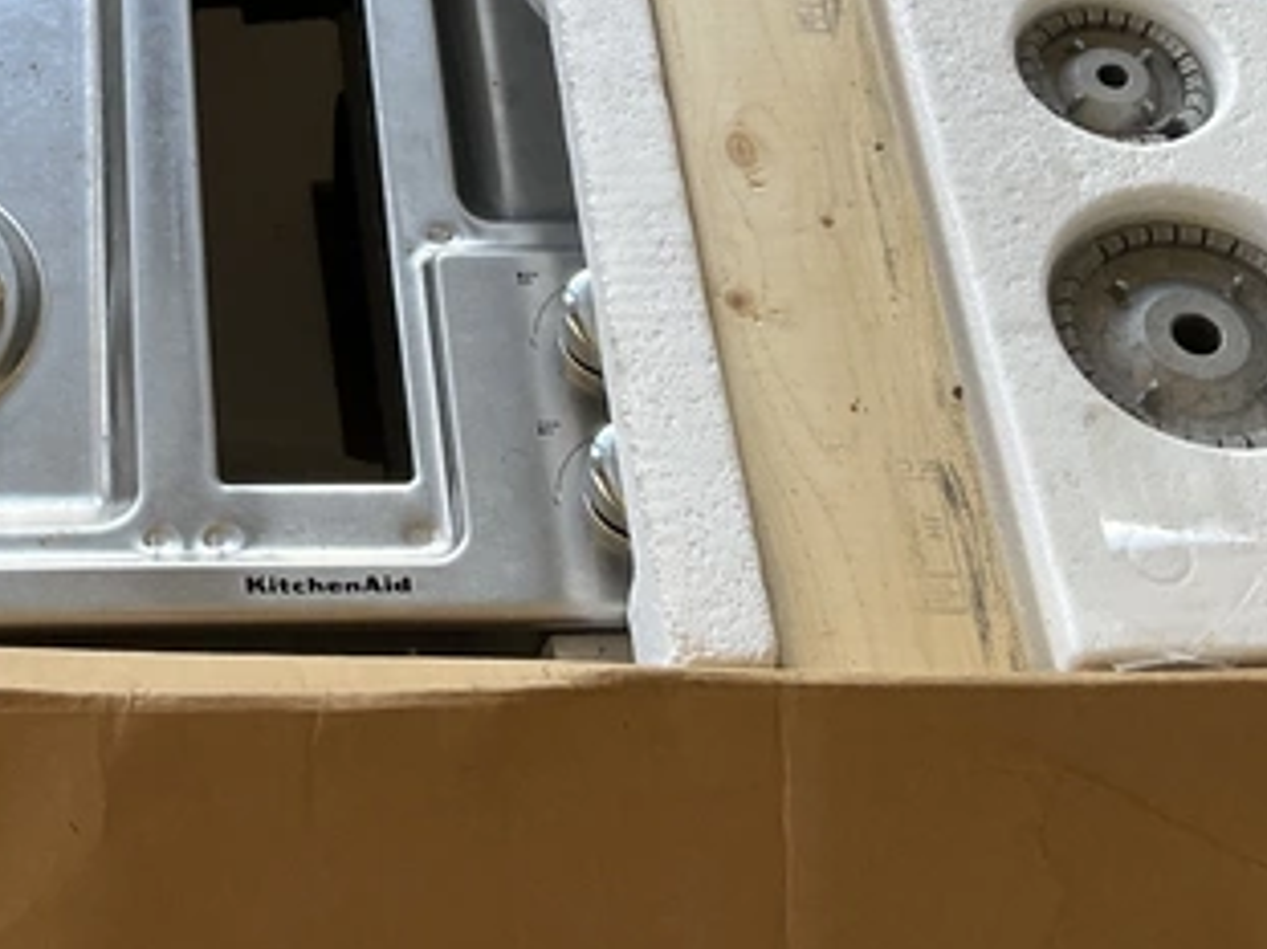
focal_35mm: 70
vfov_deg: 20.4
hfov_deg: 26.7
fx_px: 2561
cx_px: 102
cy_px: 18
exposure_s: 1/122
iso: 25
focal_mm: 3
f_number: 1.8
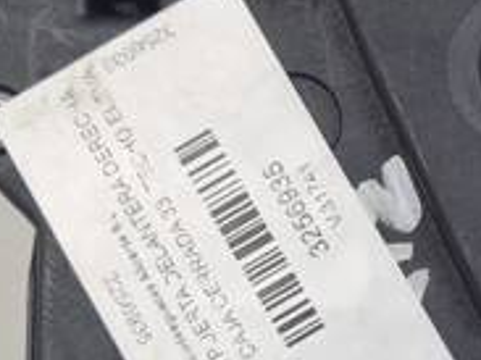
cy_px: 196
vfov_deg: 16.2
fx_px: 1264
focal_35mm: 91
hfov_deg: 20.2
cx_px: 578
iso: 50
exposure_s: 1/254
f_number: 1.8
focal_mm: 5.4
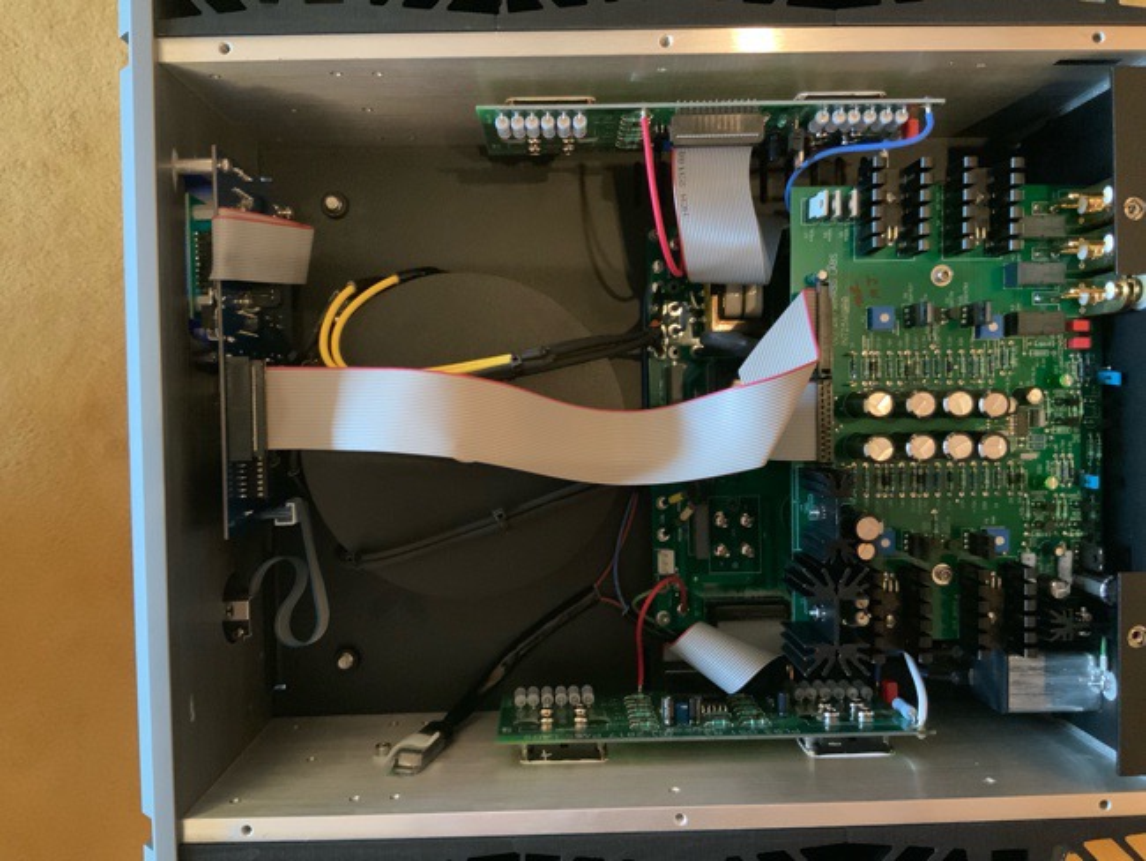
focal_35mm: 29
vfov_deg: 48.3
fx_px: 960
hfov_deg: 61.6
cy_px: 430
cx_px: 573
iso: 500
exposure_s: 1/25
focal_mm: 3
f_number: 1.8
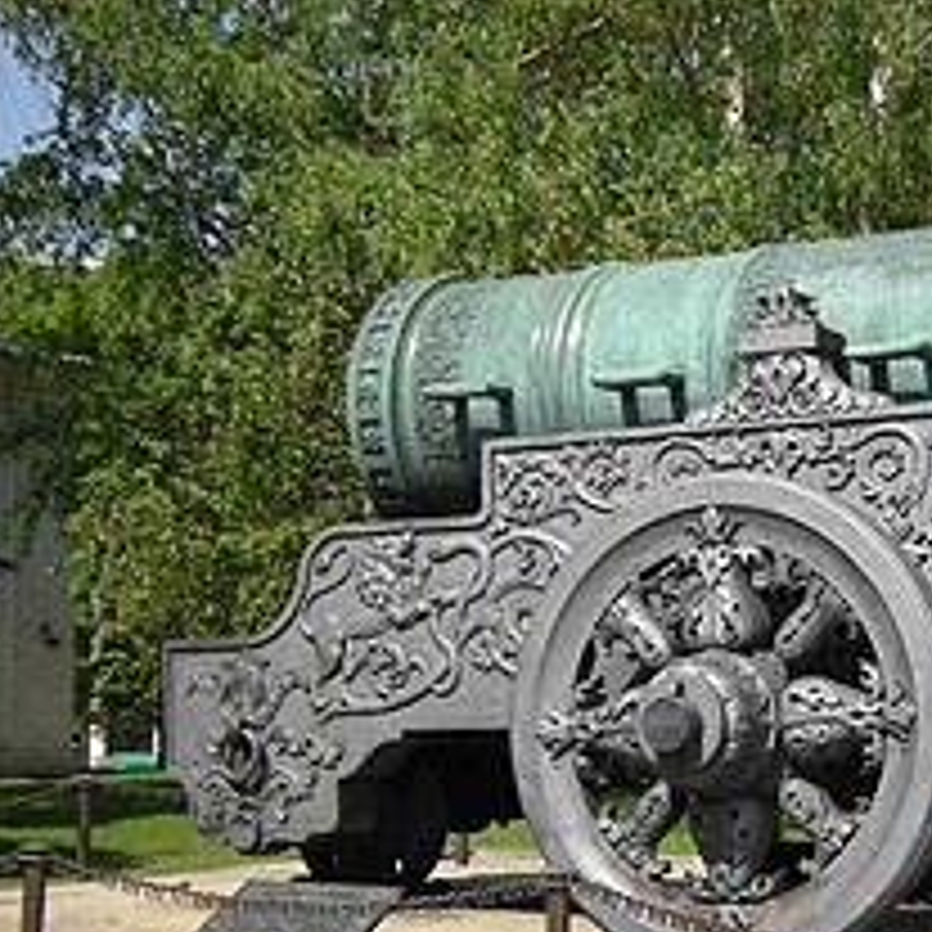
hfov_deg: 22.8
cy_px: 680
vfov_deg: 23.5
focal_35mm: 73
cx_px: 923
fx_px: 2224
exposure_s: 1/141
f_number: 6.4
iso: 64
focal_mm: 6.3
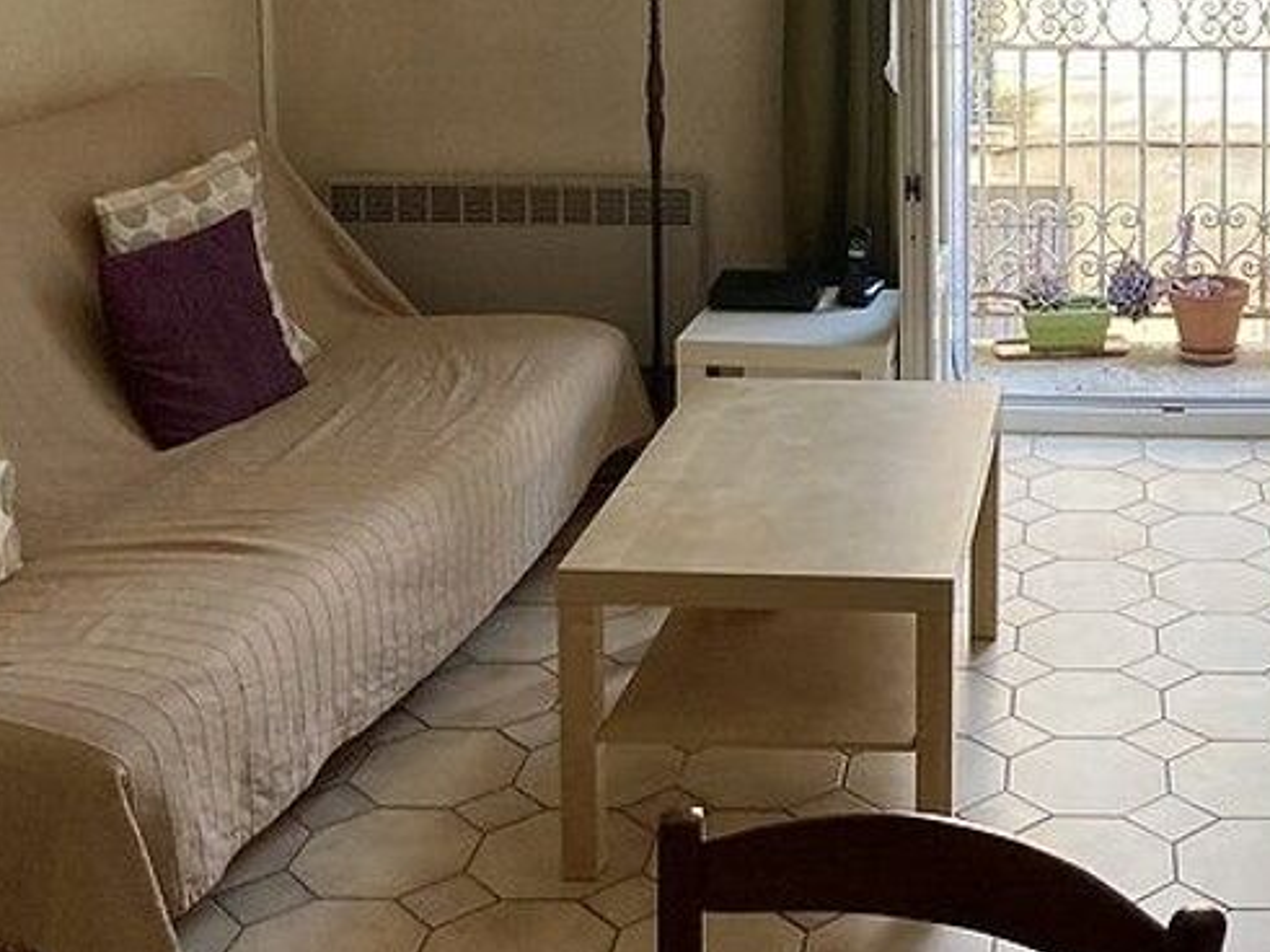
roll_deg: +0.2
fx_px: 2091
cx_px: 1107
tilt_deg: -7.0
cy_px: 5
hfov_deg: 32.4
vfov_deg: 24.5
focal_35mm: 57
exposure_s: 1/61
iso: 80
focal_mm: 3.99
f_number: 1.8
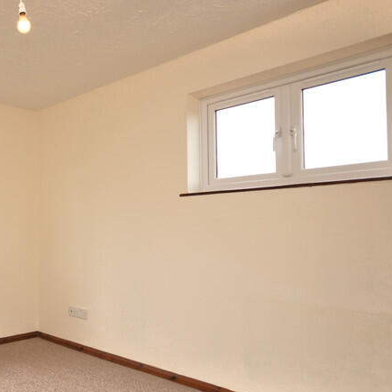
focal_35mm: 30
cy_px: 228
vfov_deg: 53.8
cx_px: 48
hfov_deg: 48.9
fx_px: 384
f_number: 4
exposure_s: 1/125
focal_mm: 10
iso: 220
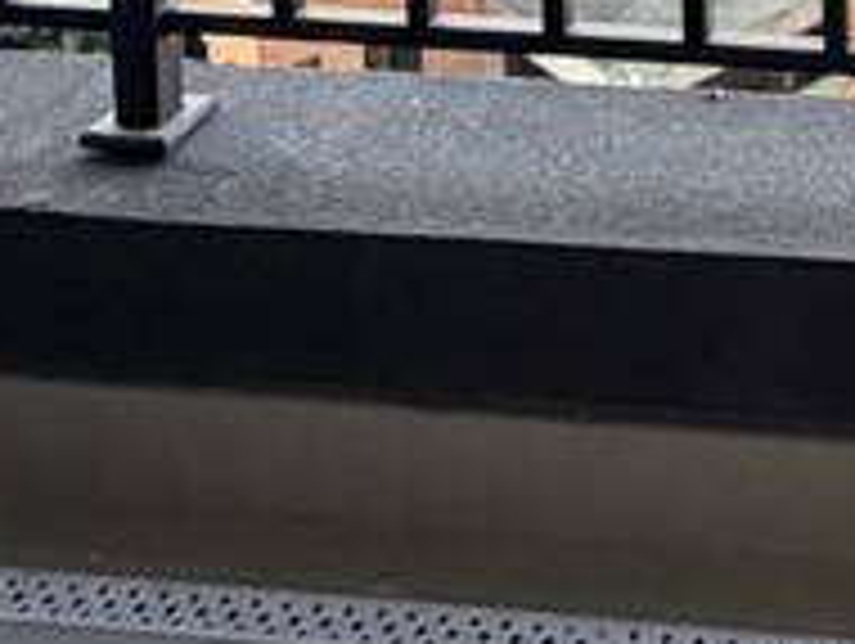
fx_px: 2621
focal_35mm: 106
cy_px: -1180
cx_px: 1386
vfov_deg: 10.6
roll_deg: +0.5
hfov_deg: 16.4
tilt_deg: -3.5
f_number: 2.2
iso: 125
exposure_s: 1/121
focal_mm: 2.22
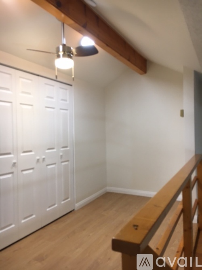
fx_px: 226
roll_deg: +0.6
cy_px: 135
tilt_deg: -2.1
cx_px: 101
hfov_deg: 48.2
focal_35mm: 29
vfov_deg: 61.7
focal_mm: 4.15
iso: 64
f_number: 2.2
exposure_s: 1/30
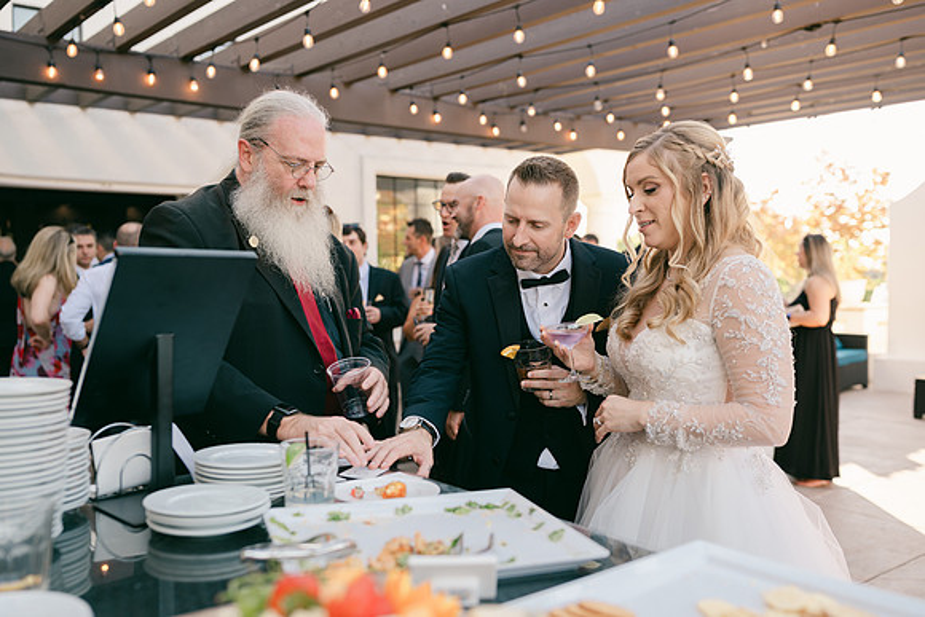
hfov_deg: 54.4
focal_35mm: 35
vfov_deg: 37.9
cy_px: 308
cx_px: 462
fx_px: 899
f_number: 2.5
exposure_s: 1/100
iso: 64
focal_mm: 35
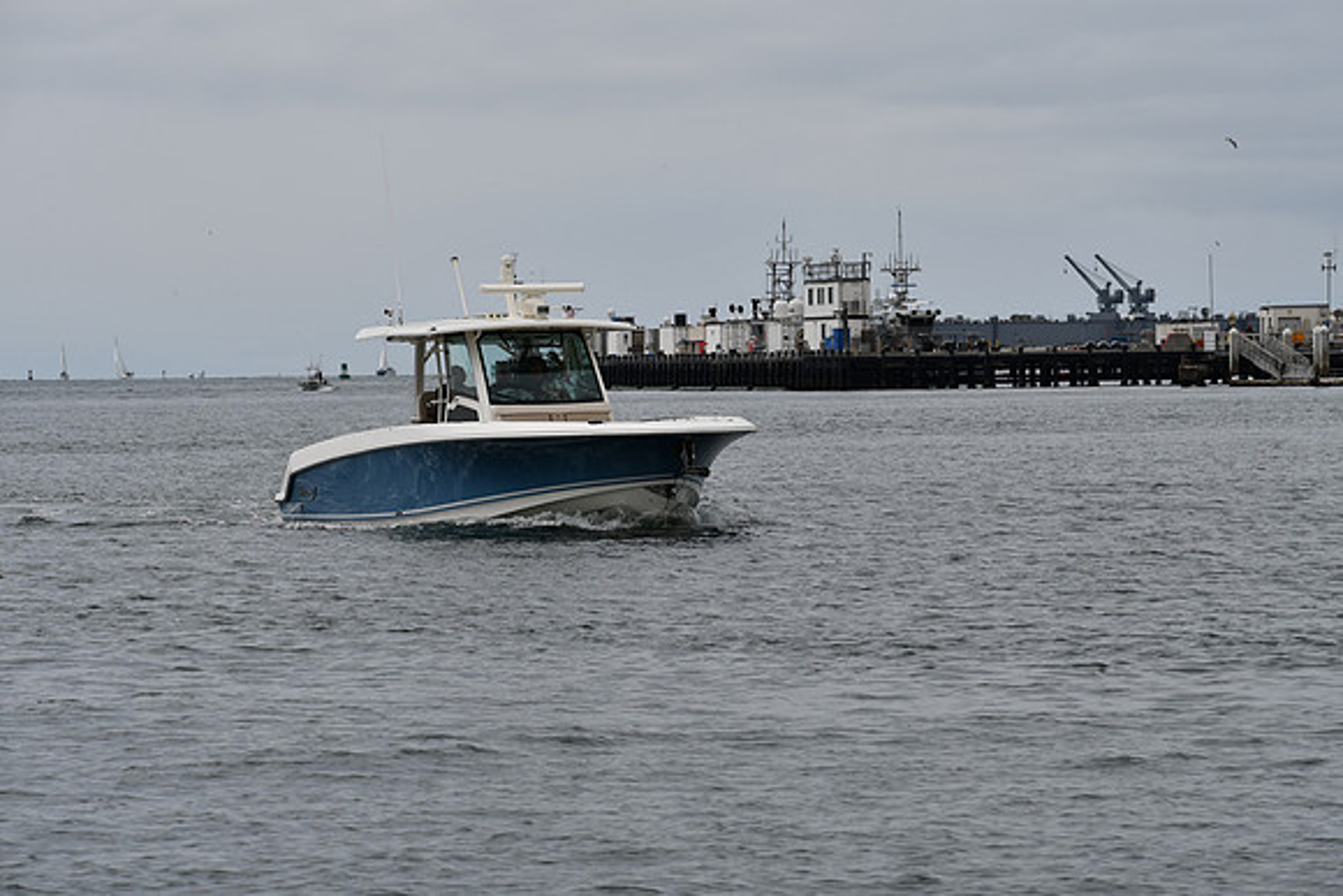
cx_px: 672
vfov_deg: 7.6
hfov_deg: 11.4
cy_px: 448
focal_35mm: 180
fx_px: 6716
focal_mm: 120
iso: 100
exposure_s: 1/640
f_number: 9
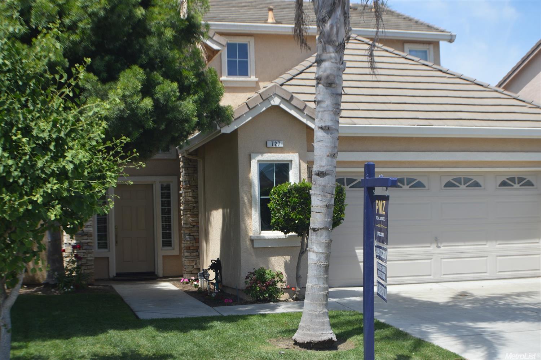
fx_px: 1036
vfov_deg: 19.7
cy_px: 180
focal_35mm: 69
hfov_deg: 29.3
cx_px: 270
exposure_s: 1/200
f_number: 7.1
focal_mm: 46
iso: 100
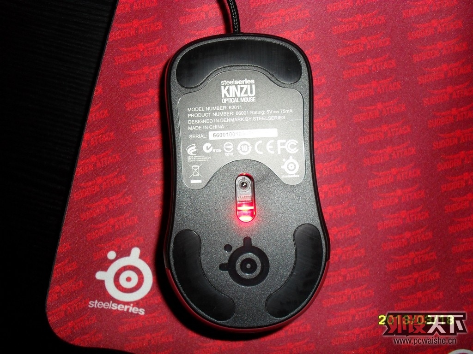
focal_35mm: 35
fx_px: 478
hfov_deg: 52.6
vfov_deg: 40.7
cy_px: 177
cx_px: 236
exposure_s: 1/45
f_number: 3.2
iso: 200
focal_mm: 6.3
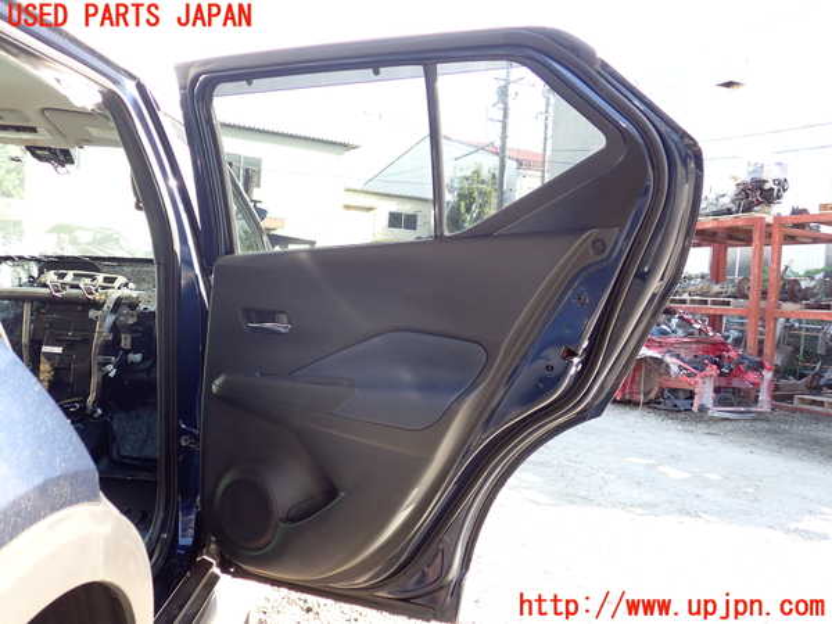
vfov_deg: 46.8
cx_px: 416
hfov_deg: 60.0
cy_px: 312
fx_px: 721
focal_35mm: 30
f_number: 2.3
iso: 125
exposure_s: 1/125
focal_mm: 5.4
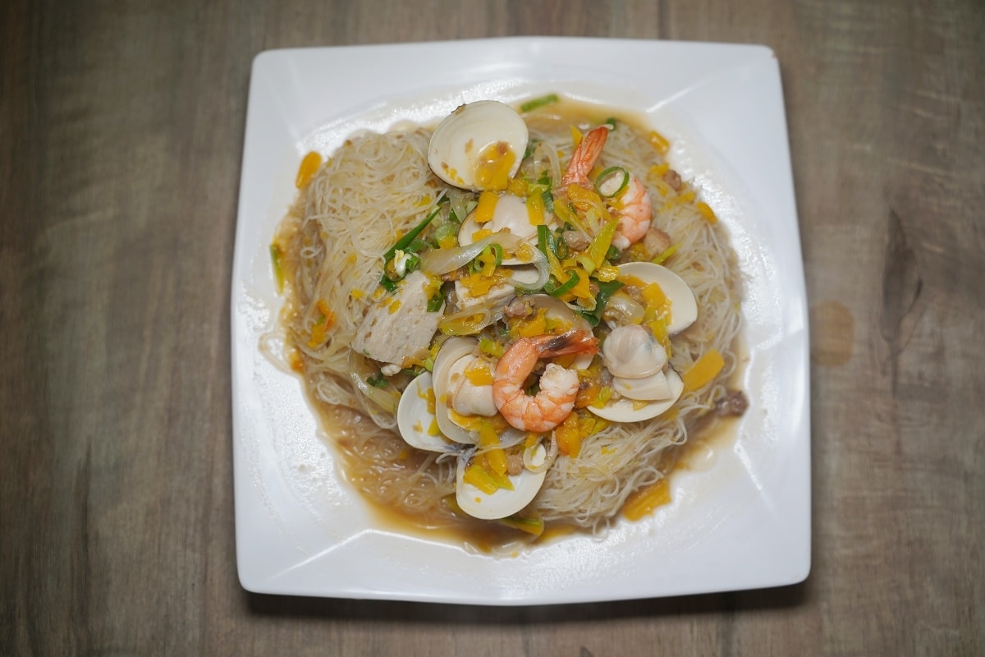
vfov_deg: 41.1
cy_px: 328
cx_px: 492
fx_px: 875
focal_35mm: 32
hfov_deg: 58.7
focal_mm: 32
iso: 125
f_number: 4
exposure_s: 1/60
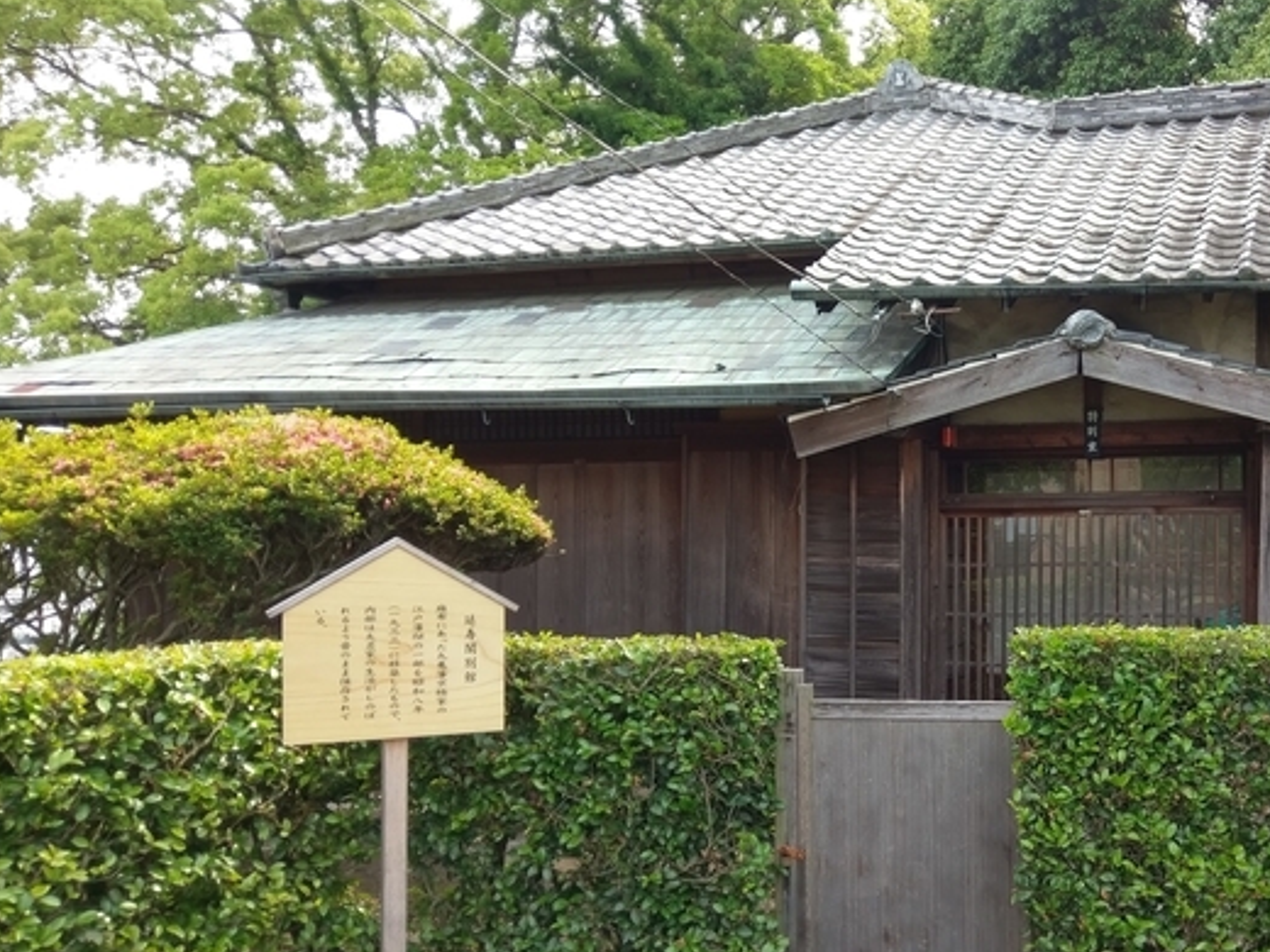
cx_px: 945
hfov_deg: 45.3
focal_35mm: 40
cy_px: 552
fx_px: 1468
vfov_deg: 35.9
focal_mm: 4.58
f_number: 1.8
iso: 100
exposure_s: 1/277
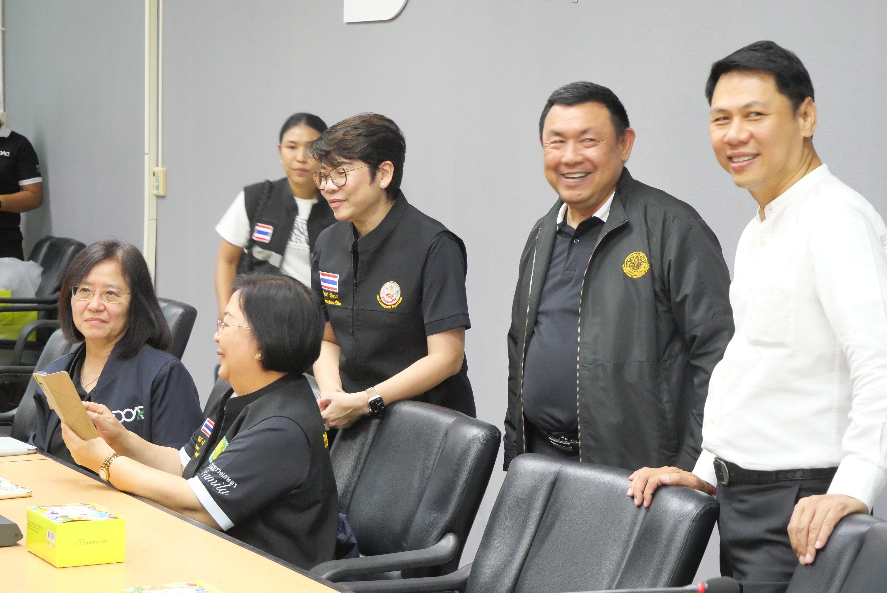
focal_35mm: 87
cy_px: 296
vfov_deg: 15.7
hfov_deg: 23.4
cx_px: 444
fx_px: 2145
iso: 3200
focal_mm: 42
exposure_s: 1/40
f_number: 5.5
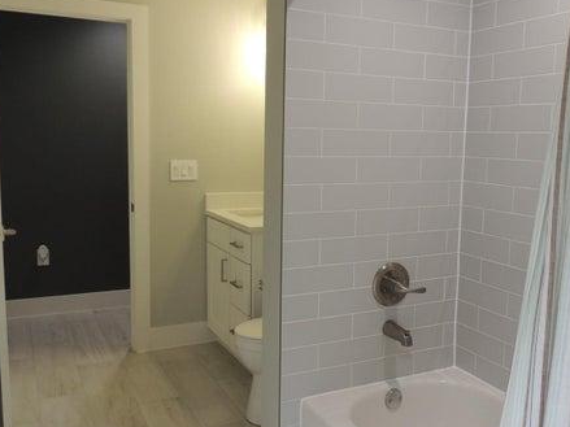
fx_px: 576
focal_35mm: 35
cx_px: 313
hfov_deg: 52.6
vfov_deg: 40.7
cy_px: 210
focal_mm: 4.3
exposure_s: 1/30
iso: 160
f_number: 3
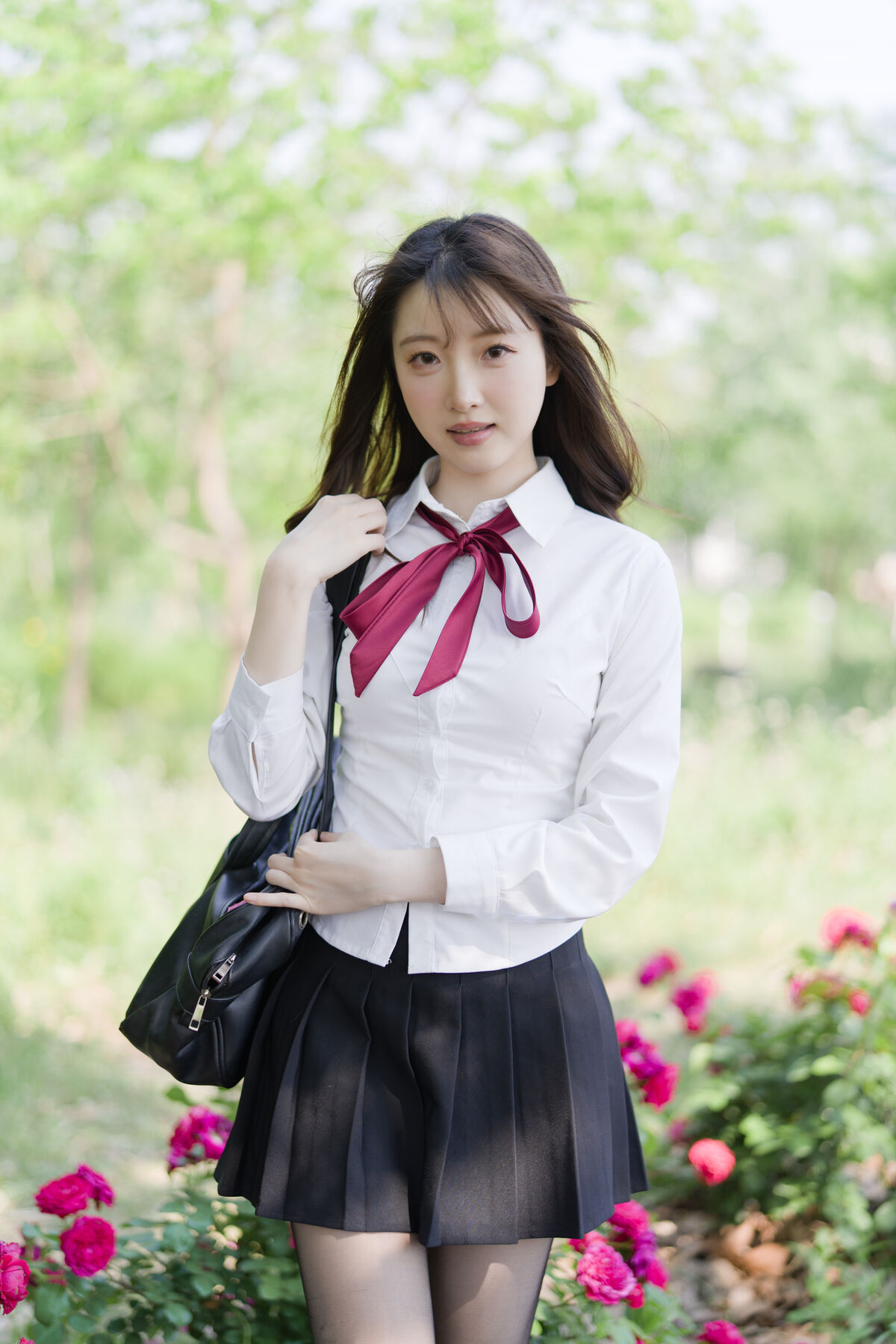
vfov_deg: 39.6
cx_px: 448
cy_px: 672
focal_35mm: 50
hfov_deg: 27.0
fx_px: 1867
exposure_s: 1/1250
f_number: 1.4
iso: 100
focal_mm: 50
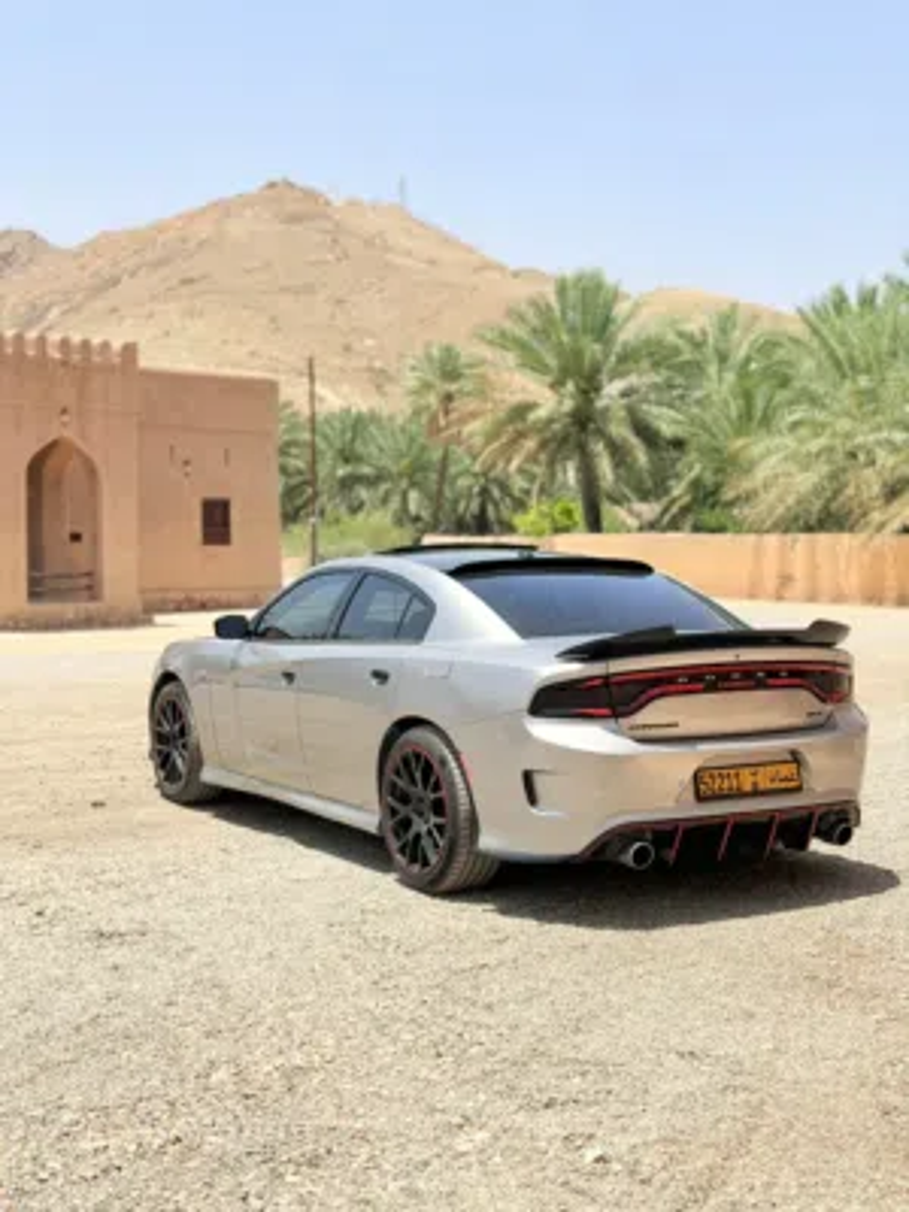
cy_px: 606
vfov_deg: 39.7
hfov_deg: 30.3
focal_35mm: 48
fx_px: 1681
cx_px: 454
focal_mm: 6.76
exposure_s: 1/6536
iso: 80
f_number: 1.78
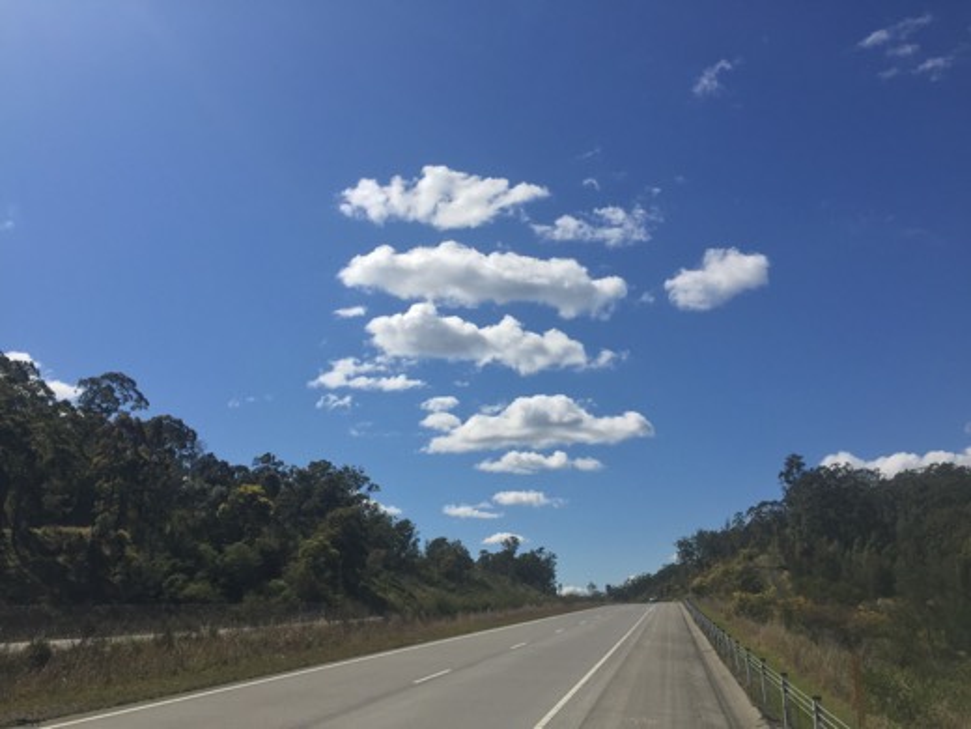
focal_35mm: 29
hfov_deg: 61.7
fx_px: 813
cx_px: 486
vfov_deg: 48.2
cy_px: 364
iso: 32
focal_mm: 4.15
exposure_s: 1/3597
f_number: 2.2
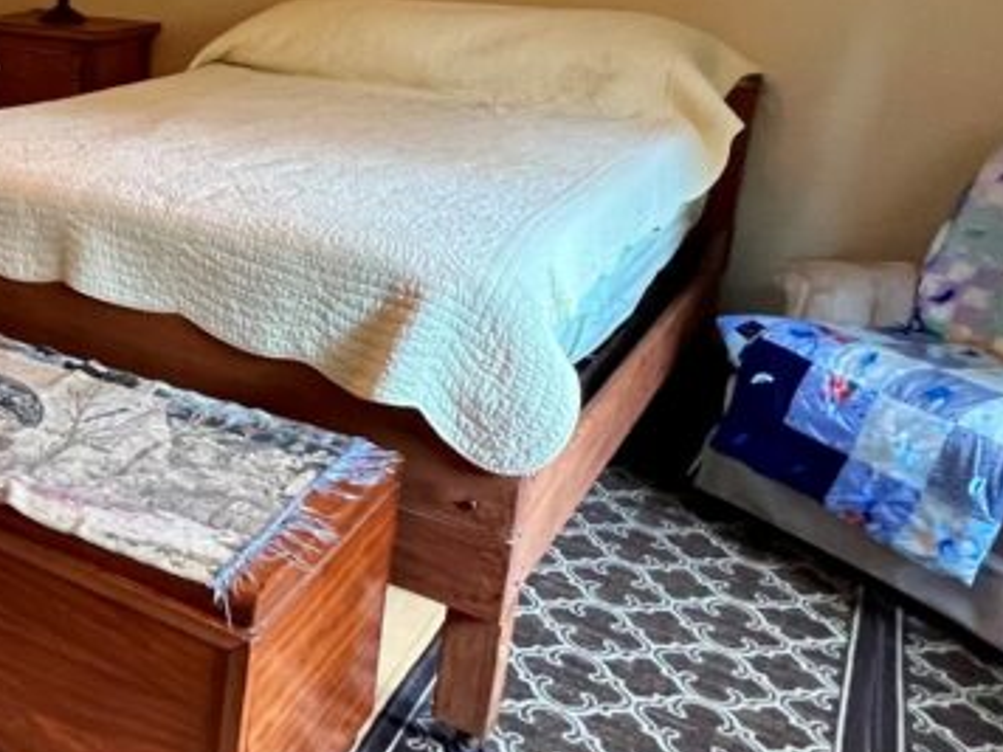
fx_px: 1130
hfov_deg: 40.5
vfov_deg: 36.2
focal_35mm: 39
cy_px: 208
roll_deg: -1.0
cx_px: -49
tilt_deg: -13.8
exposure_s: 1/60
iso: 500
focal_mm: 1.57
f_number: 1.8
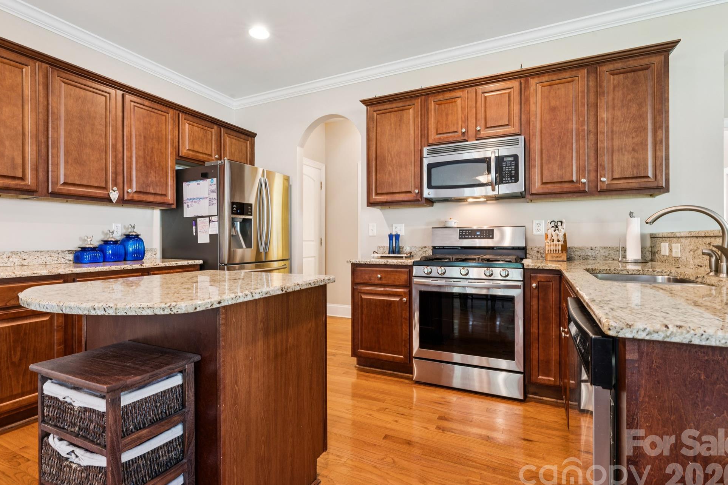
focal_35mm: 18
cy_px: 246
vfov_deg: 68.8
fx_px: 355
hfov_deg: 91.5
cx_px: 360
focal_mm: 16.5
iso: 200
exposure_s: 1.3
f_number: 13
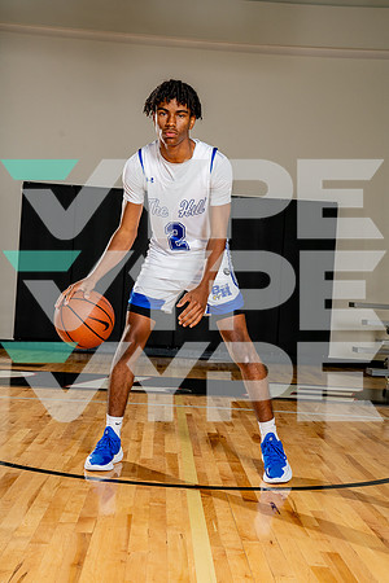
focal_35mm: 51
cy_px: 292
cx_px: 194
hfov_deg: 26.5
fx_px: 827
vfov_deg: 38.9
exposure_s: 1/250
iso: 250
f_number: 8
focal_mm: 51
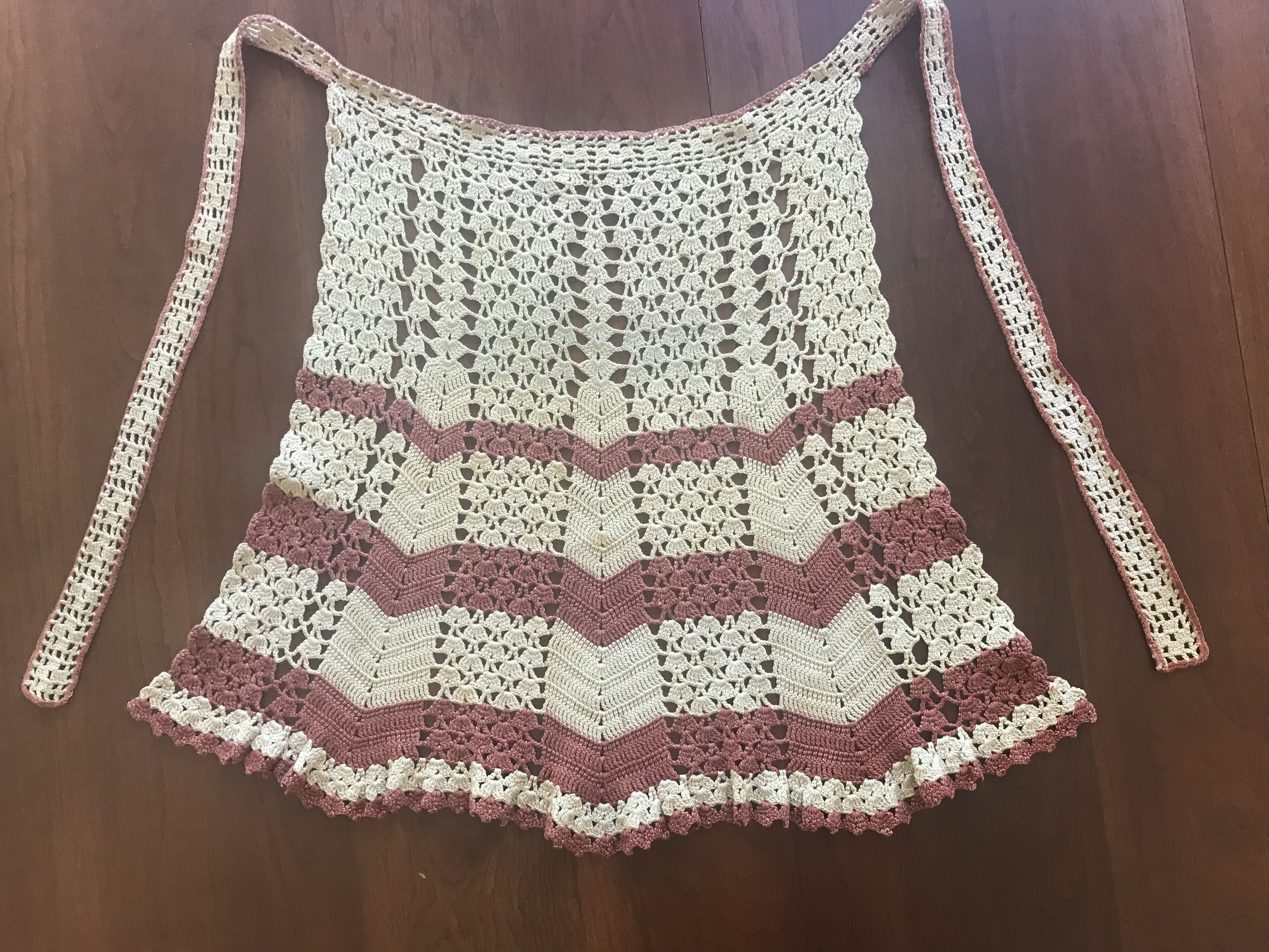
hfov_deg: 63.4
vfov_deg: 49.7
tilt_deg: -83.6
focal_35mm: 28
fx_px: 1026
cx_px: 634
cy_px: 476
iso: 40
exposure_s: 1/20
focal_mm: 3.99
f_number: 1.8
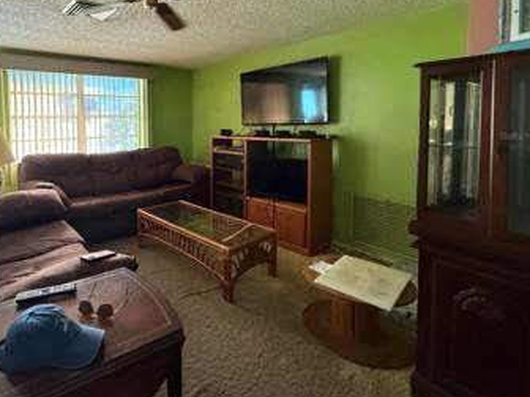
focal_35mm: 20
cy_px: 135
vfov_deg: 64.4
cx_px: 166
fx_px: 306
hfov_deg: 78.4
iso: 640
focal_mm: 2.22
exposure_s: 1/60
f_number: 2.2
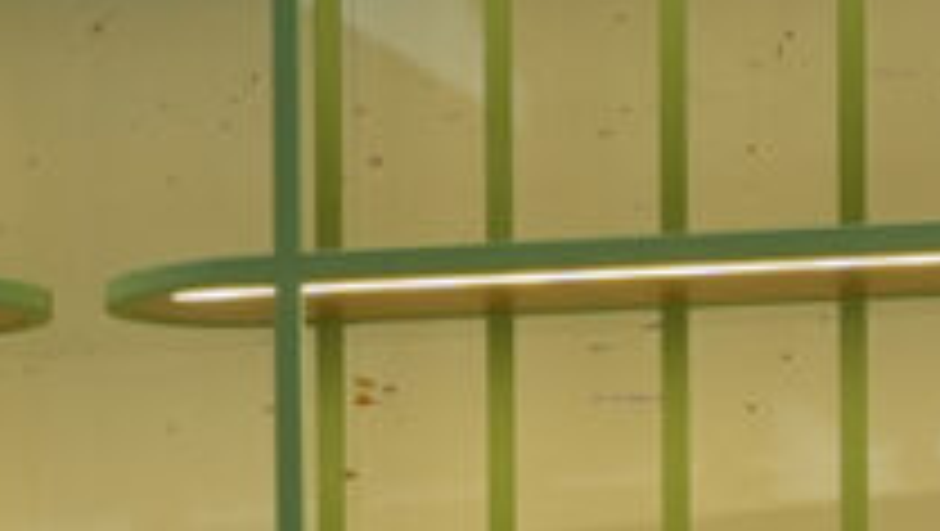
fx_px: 3842
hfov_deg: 13.5
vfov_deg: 7.7
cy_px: 920
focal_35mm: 154
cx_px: -265
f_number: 5
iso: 1000
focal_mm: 20
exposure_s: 1/100
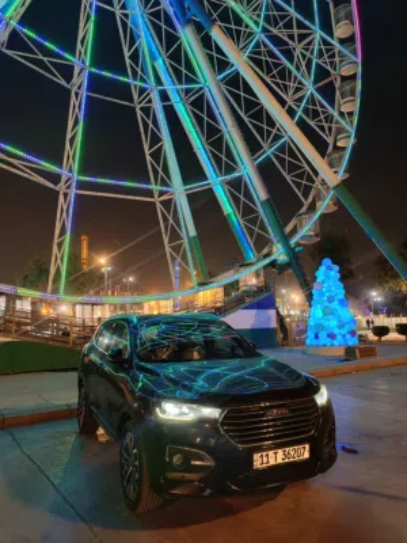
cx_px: 204
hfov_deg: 56.8
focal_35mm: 24
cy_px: 272
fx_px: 376
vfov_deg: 71.6
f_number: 1.7
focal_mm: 5.25
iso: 910
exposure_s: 1/50
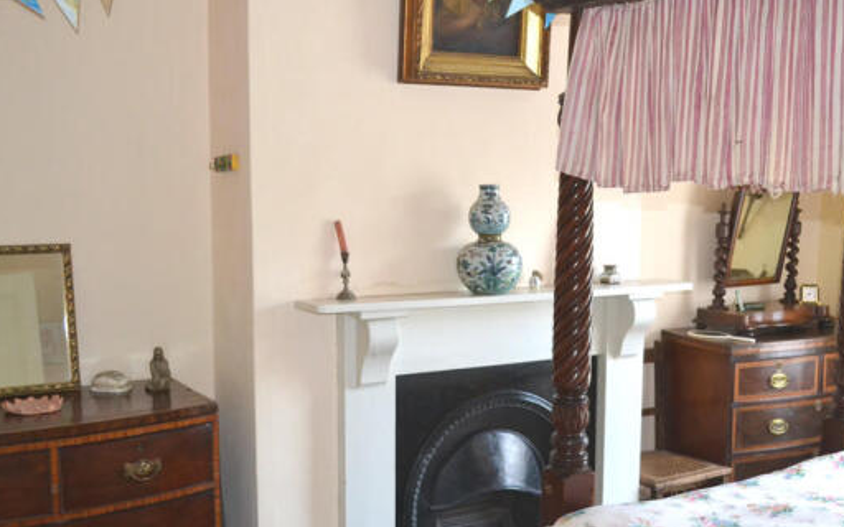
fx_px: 989
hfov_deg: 46.1
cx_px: 482
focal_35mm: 43
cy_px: 281
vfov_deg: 29.9
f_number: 4
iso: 2500
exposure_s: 1/60
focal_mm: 22
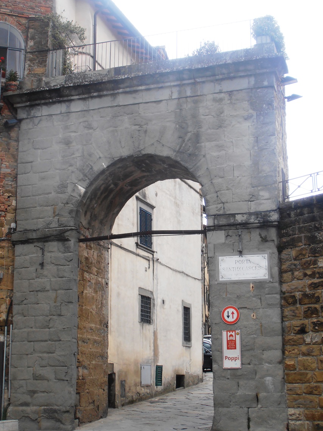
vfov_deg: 30.3
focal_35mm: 64
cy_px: 225
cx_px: 151
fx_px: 796
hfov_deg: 22.9
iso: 80
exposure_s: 1/160
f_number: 4.5
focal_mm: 10.04
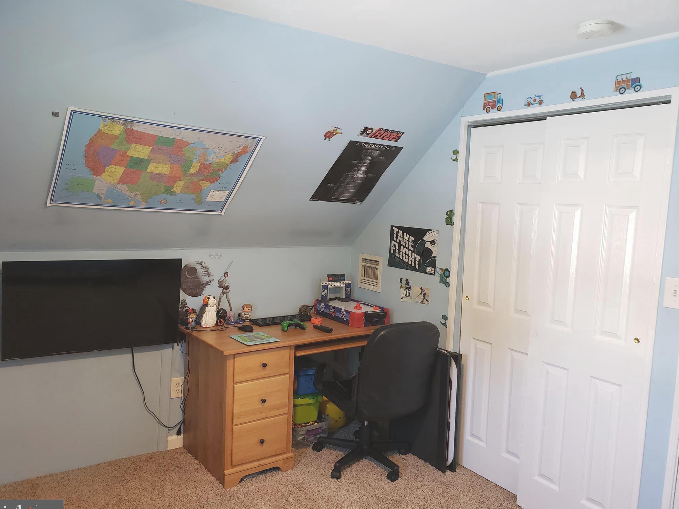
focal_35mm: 27
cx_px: 330
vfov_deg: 51.3
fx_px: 530
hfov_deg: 65.3
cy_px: 264
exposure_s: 1/30
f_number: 2.4
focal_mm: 4.3
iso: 250
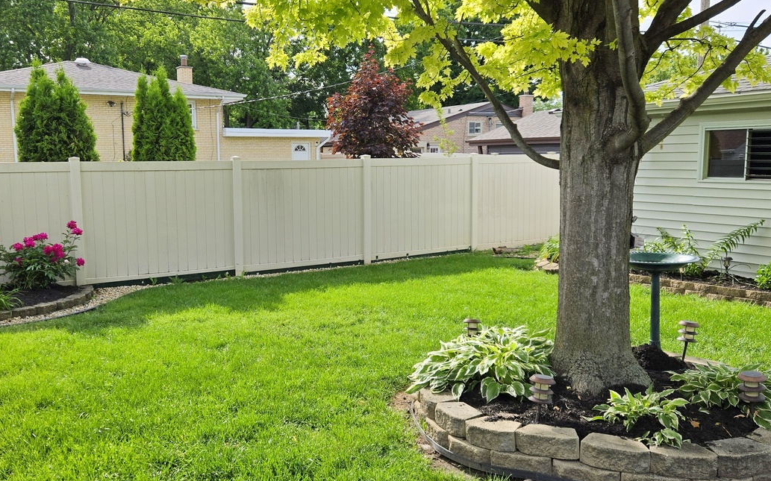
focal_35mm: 34
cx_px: 339
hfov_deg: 56.6
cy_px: 241
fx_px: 714
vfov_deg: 37.2
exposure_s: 1/2921
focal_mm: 5.4
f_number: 1.8
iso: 50
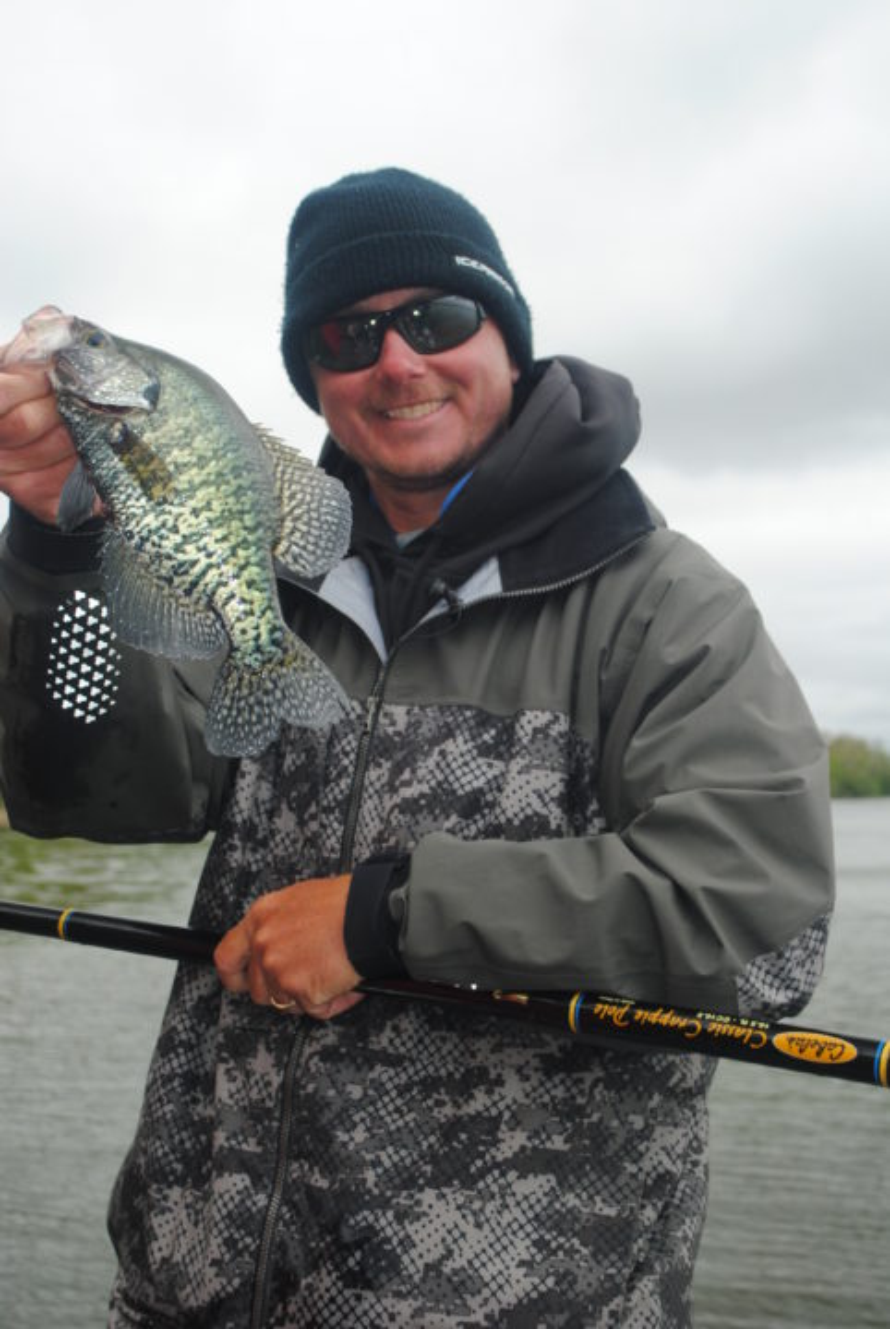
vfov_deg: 38.8
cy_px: 664
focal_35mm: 51
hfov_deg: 26.6
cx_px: 445
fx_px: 1886
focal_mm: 34
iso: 100
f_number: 5
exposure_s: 1/60
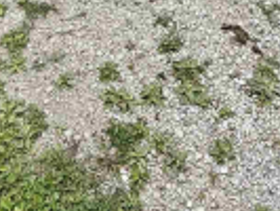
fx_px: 567
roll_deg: +1.0
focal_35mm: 70
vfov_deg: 15.1
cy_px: -260
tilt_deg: -13.1
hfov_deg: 27.7
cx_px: 125
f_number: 2.2
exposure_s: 1/770
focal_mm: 2.22
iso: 32
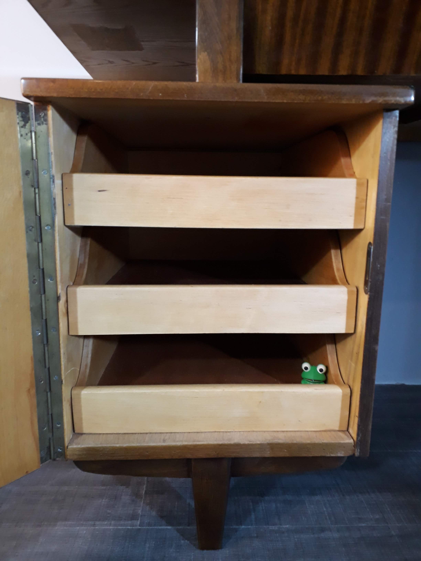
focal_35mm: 27
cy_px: 280
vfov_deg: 65.3
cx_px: 210
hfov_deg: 51.4
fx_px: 438
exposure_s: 1/17
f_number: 1.9
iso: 200
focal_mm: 3.6
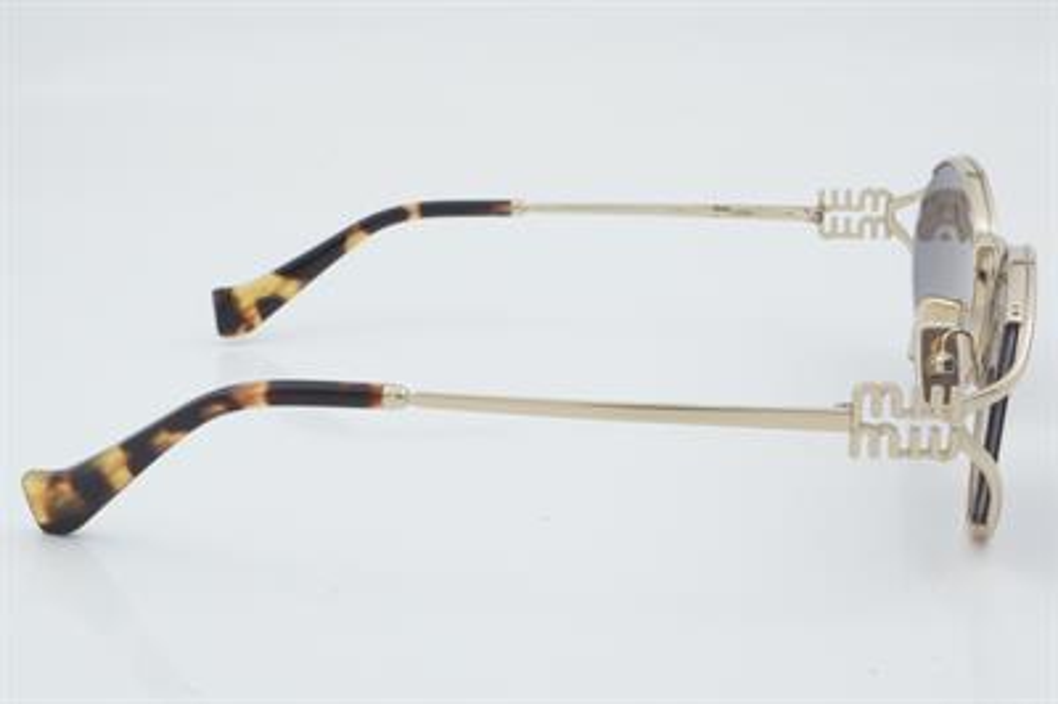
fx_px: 2202
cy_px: 352
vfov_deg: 18.2
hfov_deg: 27.0
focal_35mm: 75
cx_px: 529
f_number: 32
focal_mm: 50
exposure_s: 1/3
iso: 100
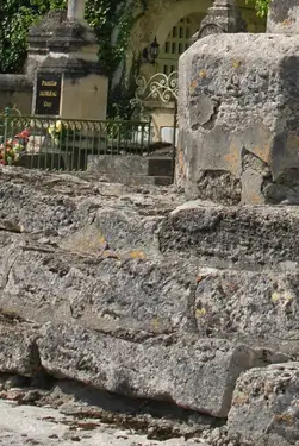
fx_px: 2037
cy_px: -246
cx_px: 354
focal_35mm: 164
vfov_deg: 11.9
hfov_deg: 8.3
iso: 100
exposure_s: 1/200
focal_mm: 32
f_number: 11
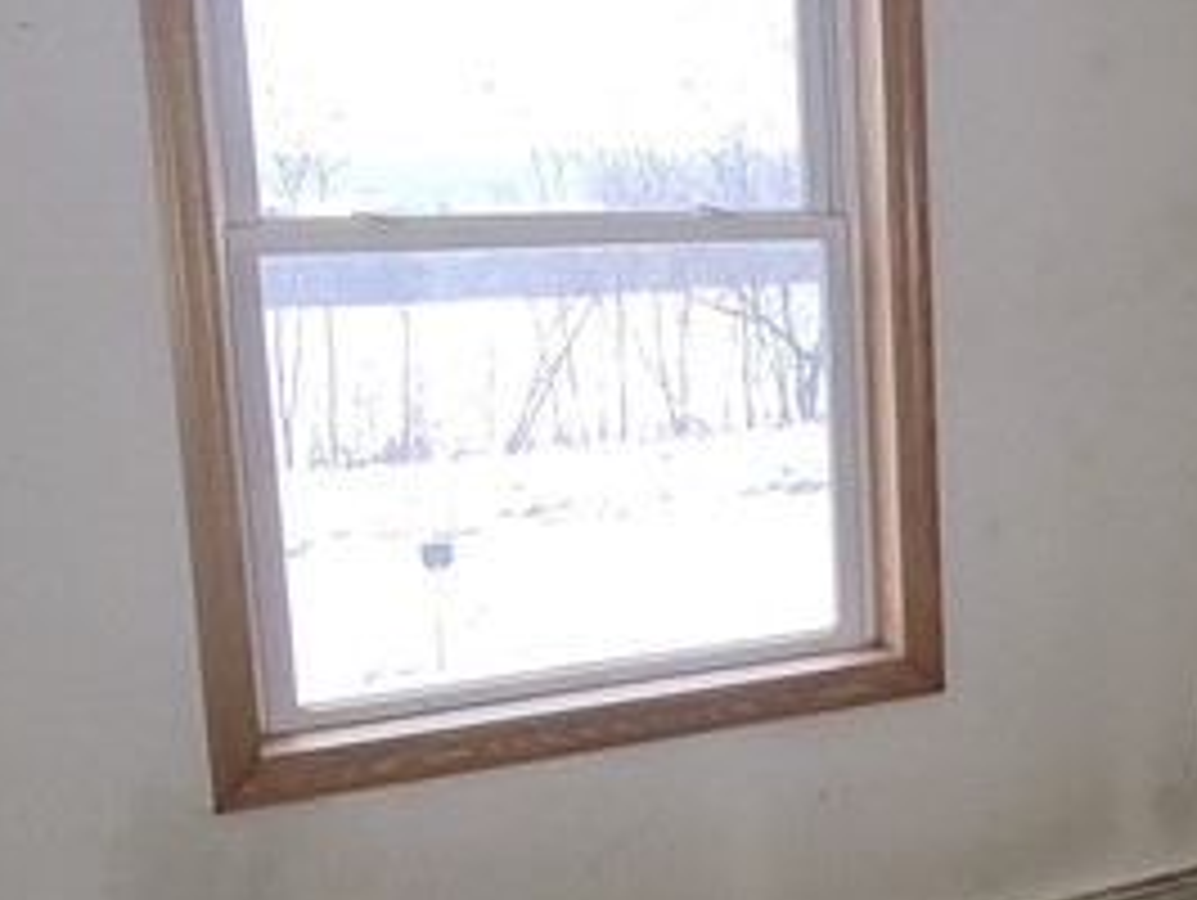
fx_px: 1731
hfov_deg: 34.1
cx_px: 1251
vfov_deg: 29.1
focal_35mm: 50
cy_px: 490
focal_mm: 2.2
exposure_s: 1/60
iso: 160
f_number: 2.2
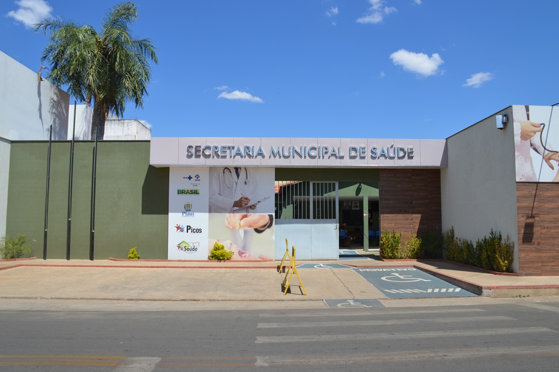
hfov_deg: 67.4
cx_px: 280
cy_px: 186
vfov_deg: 47.9
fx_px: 419
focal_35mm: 27
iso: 100
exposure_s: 1/320
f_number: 9
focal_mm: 18
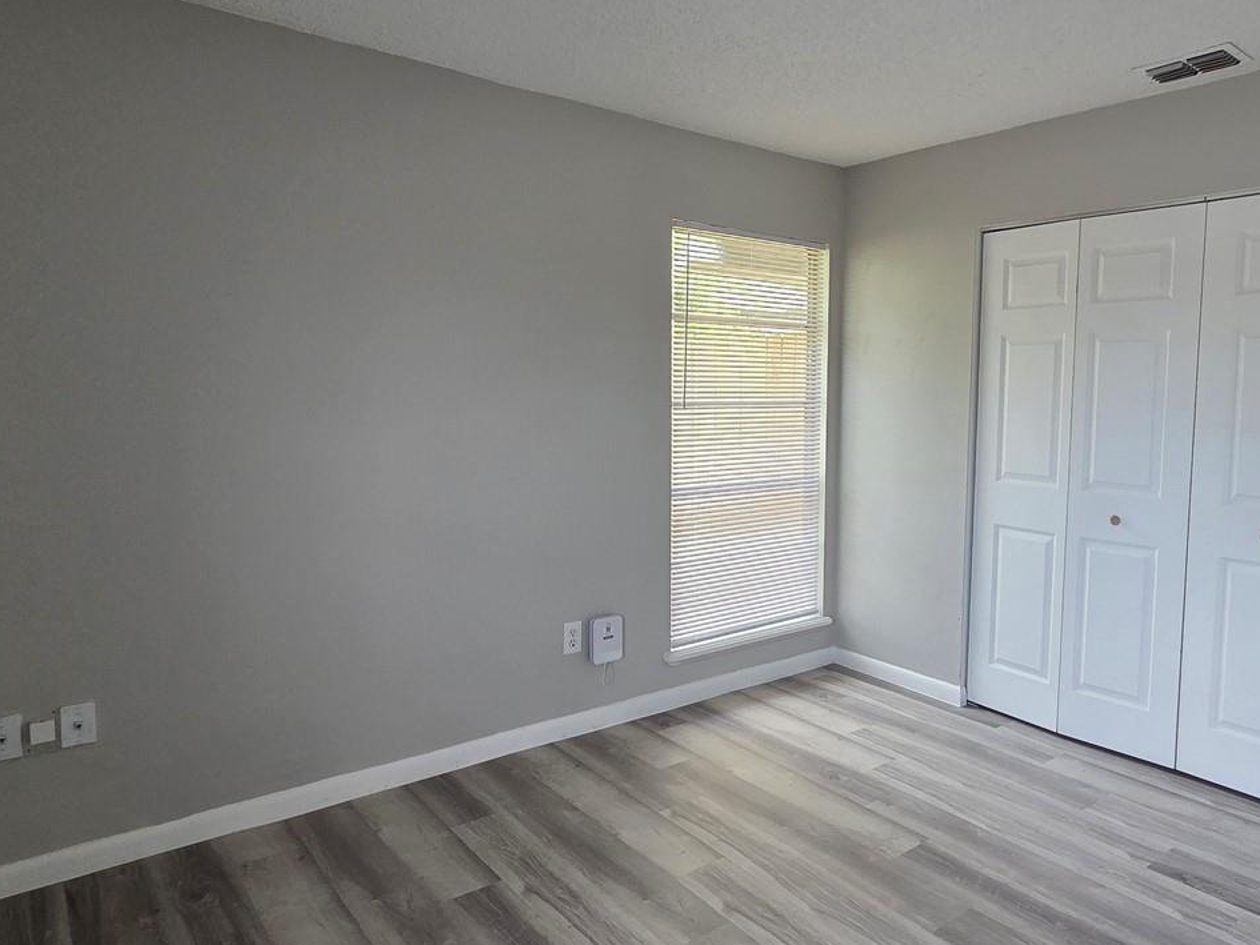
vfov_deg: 61.1
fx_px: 801
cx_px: 776
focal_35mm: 22
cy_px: 461
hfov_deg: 75.2
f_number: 2.2
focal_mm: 2.2
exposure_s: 1/120
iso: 200
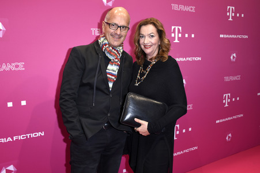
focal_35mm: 33
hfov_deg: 57.3
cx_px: 130
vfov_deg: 39.9
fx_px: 238
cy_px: 86
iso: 500
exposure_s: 1/160
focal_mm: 22
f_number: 6.3
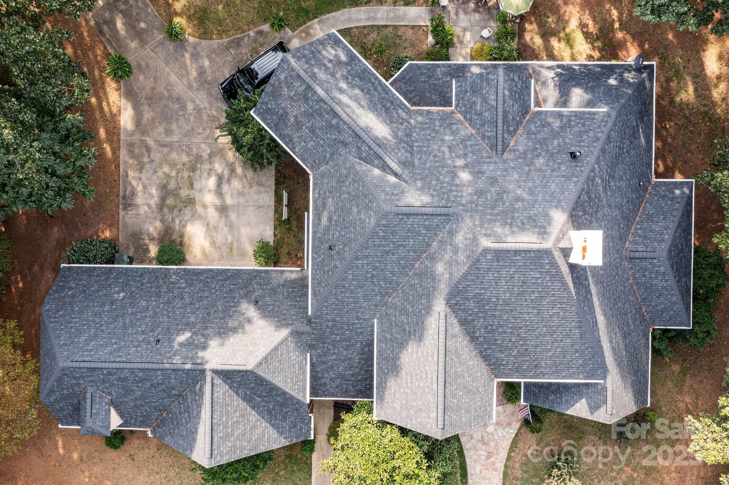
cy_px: 242
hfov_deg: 65.5
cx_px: 364
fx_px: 567
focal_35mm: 28
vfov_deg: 46.4
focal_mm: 10.26
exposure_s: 1/100
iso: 100
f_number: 4
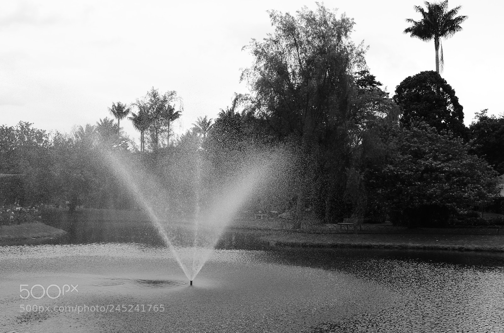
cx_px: 252
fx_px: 629
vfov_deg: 29.7
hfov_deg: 43.7
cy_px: 166
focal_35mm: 45
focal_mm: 30
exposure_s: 1/400
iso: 500
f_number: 9
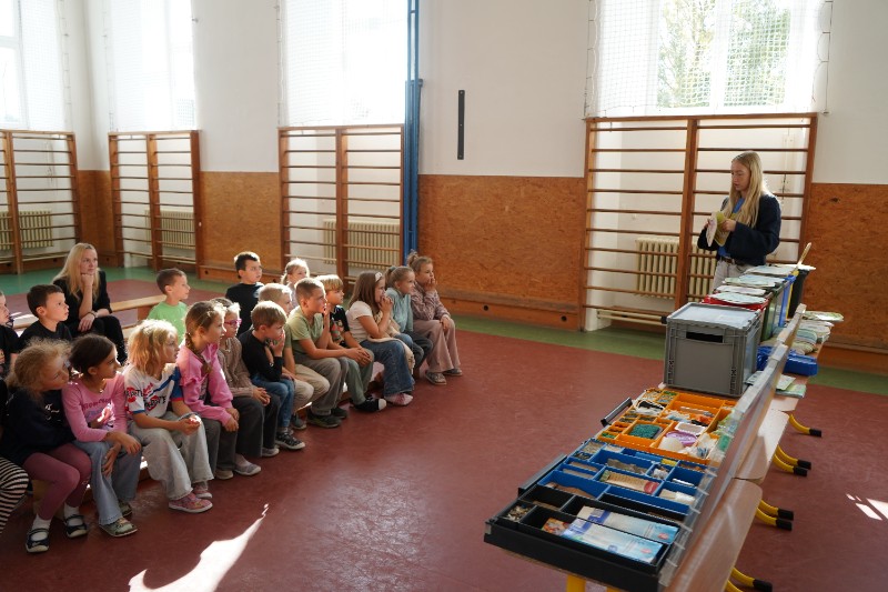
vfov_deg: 44.9
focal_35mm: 29
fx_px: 715
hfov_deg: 63.7
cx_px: 444
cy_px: 296
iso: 320
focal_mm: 29
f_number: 3.5
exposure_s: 1/250
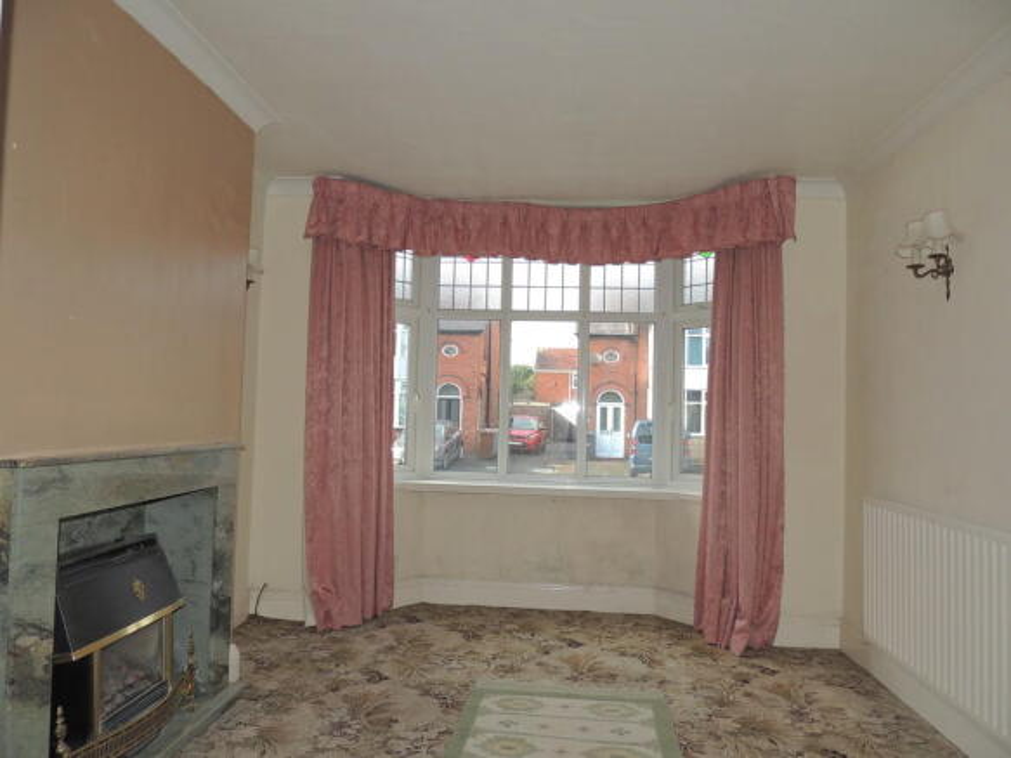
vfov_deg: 56.8
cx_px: 506
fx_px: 701
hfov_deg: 71.6
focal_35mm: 24
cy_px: 379
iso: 100
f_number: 3
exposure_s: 1/125
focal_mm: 4.3
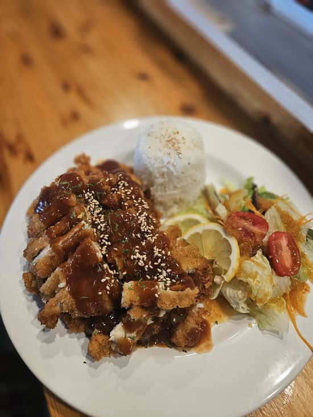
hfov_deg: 58.9
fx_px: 277
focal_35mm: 23
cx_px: 156
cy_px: 208
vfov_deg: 73.9
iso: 200
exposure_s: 1/120
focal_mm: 5.4
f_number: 1.8
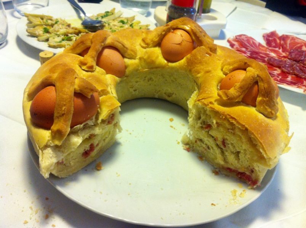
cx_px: 153
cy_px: 114
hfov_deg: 52.7
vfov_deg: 40.6
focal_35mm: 35
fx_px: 309
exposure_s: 1/15
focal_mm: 3.85
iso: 160
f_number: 2.8
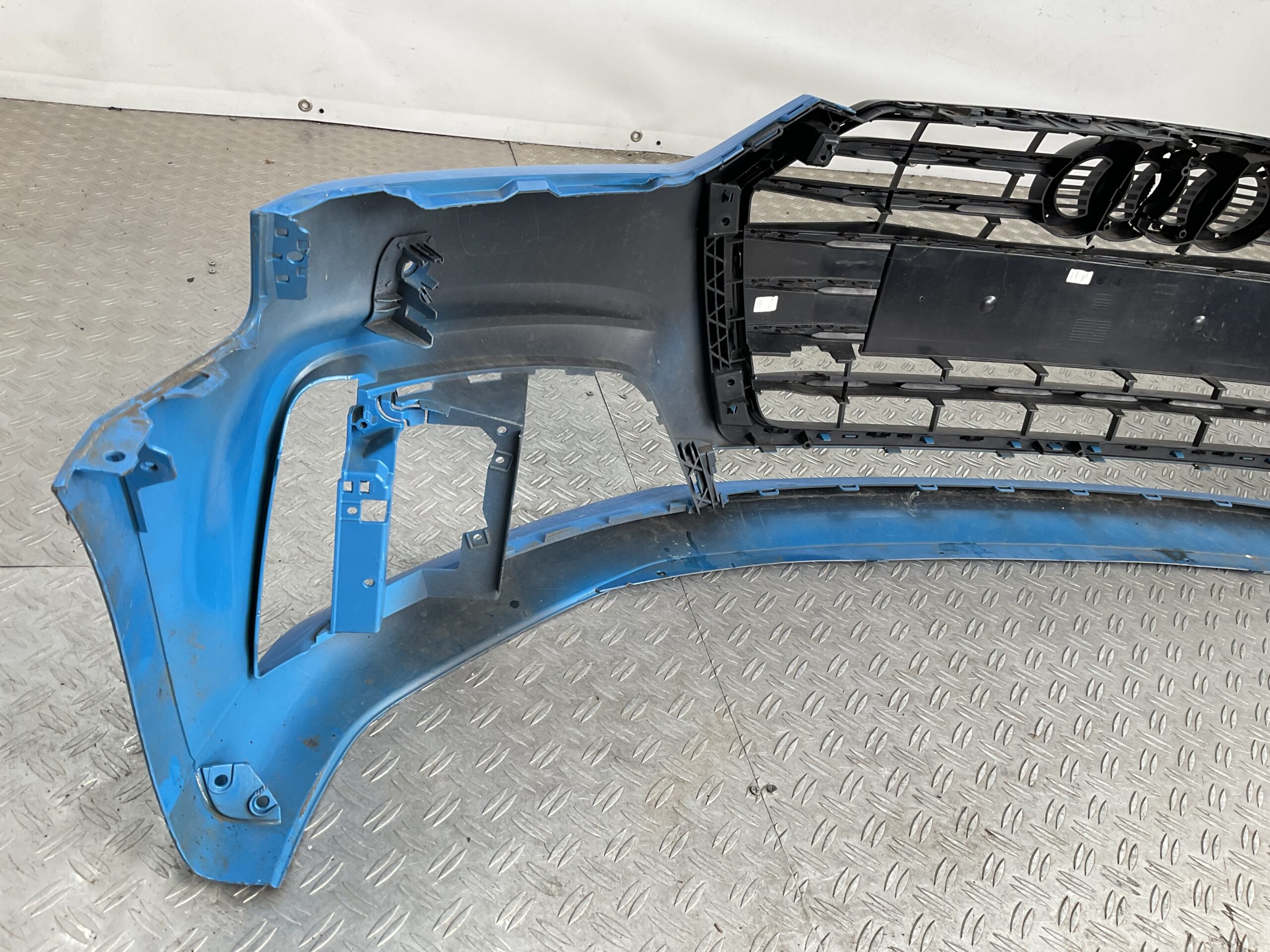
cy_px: 476
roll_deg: -14.5
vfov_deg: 48.2
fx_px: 1064
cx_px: 635
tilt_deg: -35.0
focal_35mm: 29
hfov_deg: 61.7
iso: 20
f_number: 1.8
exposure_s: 1/120
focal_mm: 3
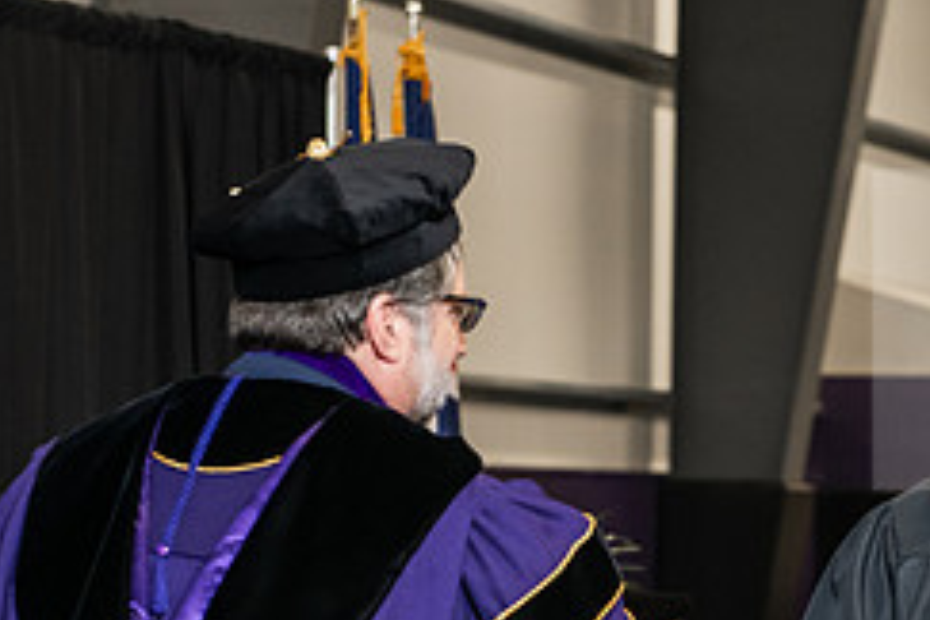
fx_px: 4314
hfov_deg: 12.2
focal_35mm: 167
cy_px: 633
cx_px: 758
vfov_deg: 8.2
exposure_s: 1/200
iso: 2000
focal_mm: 70
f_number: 5
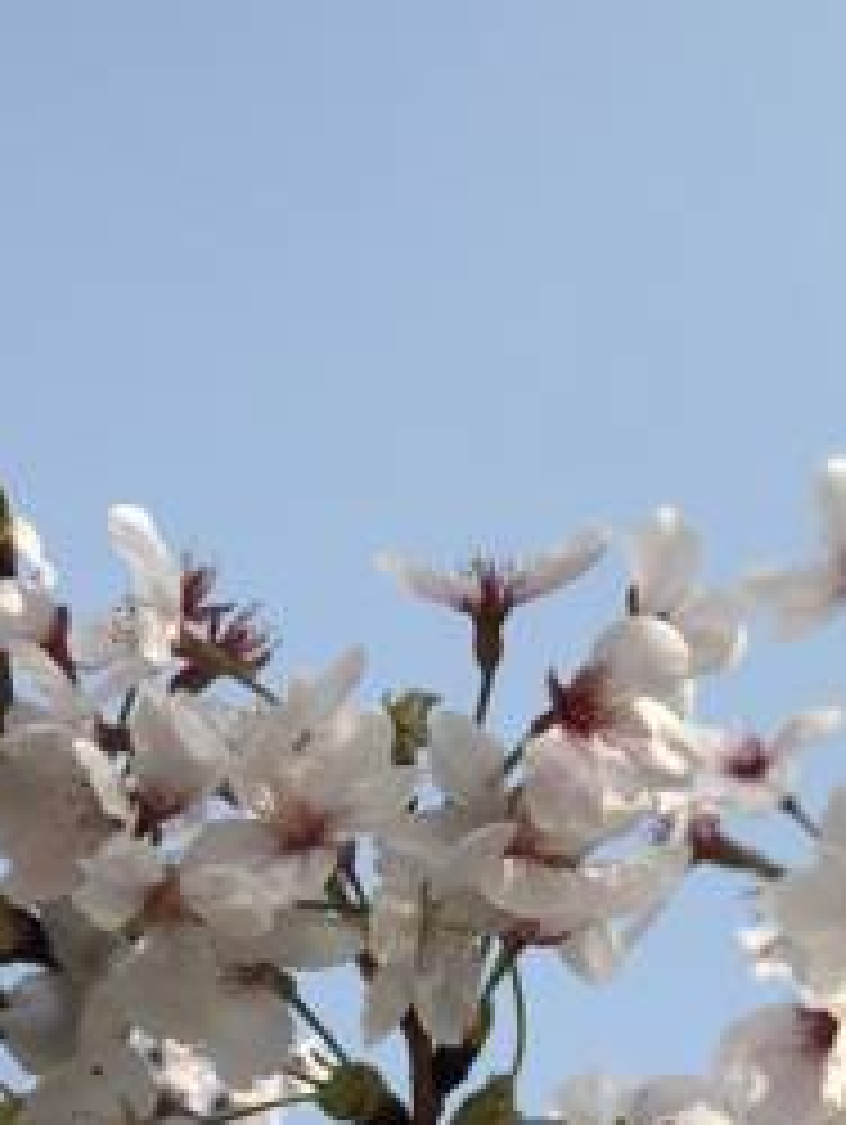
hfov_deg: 11.2
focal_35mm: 133
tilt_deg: +47.2
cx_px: 324
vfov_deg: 14.6
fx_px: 4327
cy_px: 1148
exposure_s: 1/883
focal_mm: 6
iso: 16
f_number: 2.4
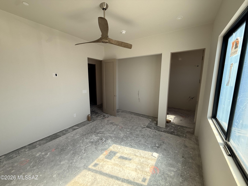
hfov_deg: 102.1
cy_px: 93
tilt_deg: -8.7
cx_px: 124
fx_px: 100
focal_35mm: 14
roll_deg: -0.2
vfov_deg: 85.7
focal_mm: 2.22
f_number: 2.2
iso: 64
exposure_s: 1/167
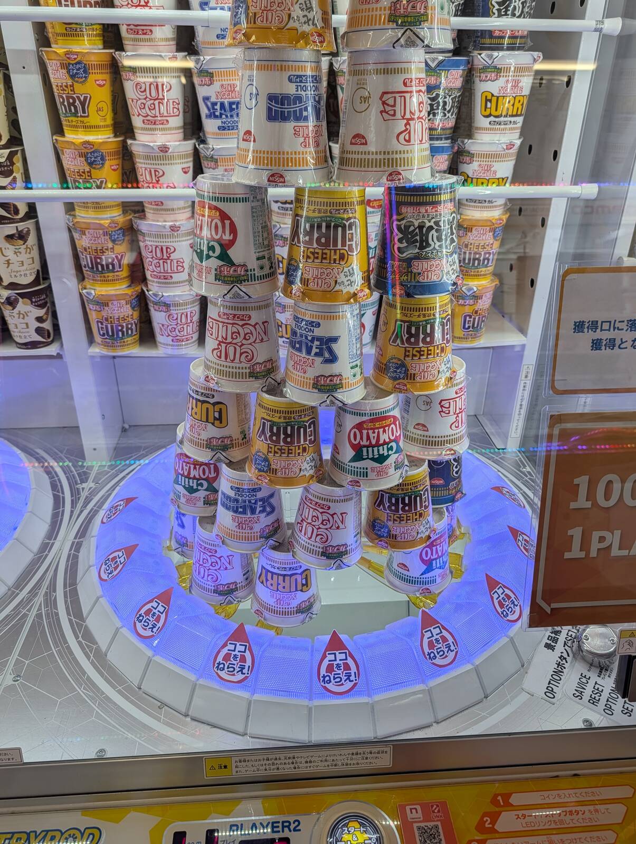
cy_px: 422
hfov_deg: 56.9
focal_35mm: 24
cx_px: 318
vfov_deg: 71.5
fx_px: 586
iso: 19
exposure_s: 1/1052
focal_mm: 6.9
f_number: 1.68
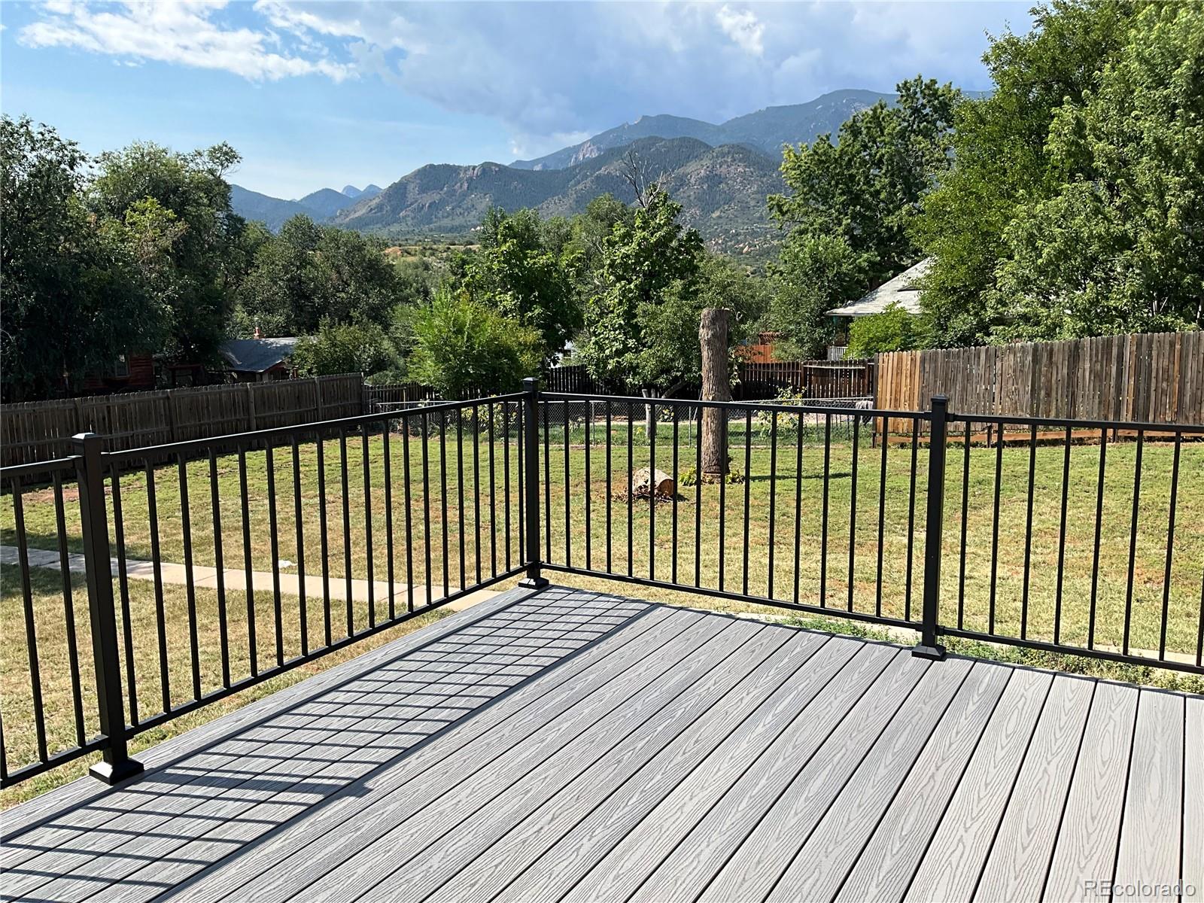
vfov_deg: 48.2
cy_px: 452
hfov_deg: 61.7
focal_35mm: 29
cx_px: 602
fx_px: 1009
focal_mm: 3
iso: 25
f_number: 1.8
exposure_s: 1/1451
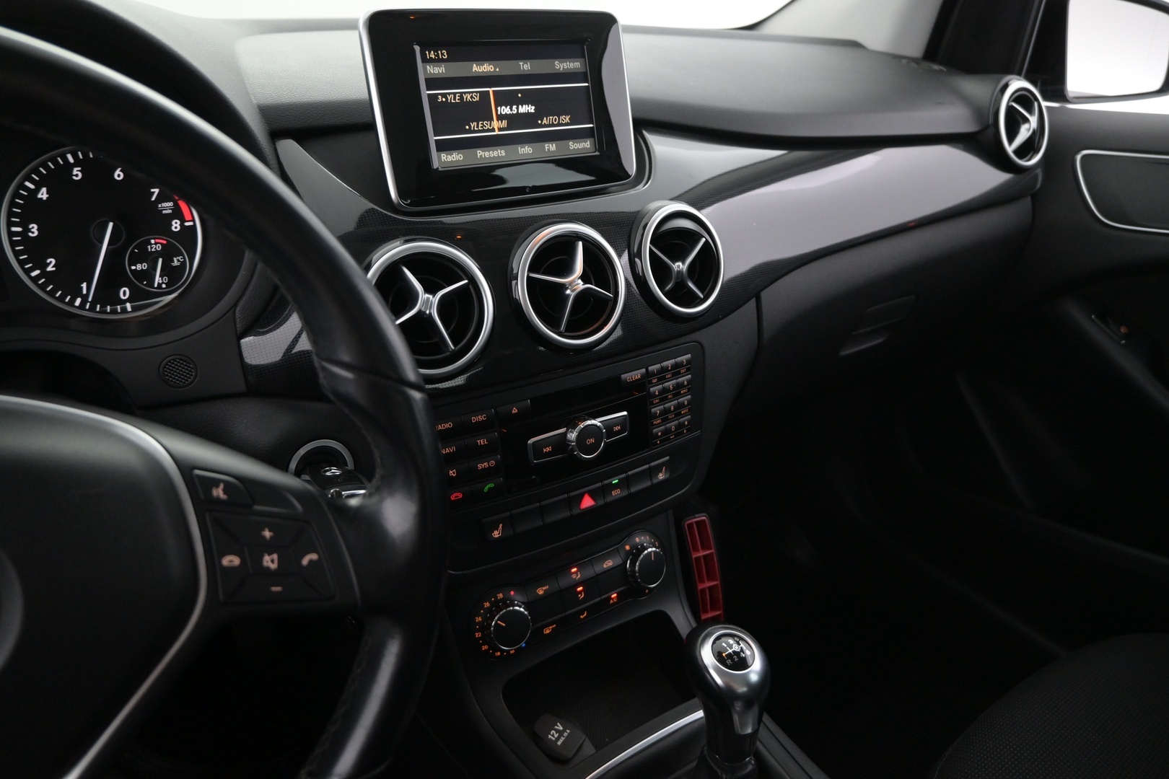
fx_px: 779
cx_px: 584
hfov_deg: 73.7
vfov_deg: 53.1
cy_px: 390
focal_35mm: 24
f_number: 3.5
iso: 2500
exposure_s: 1/50
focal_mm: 16
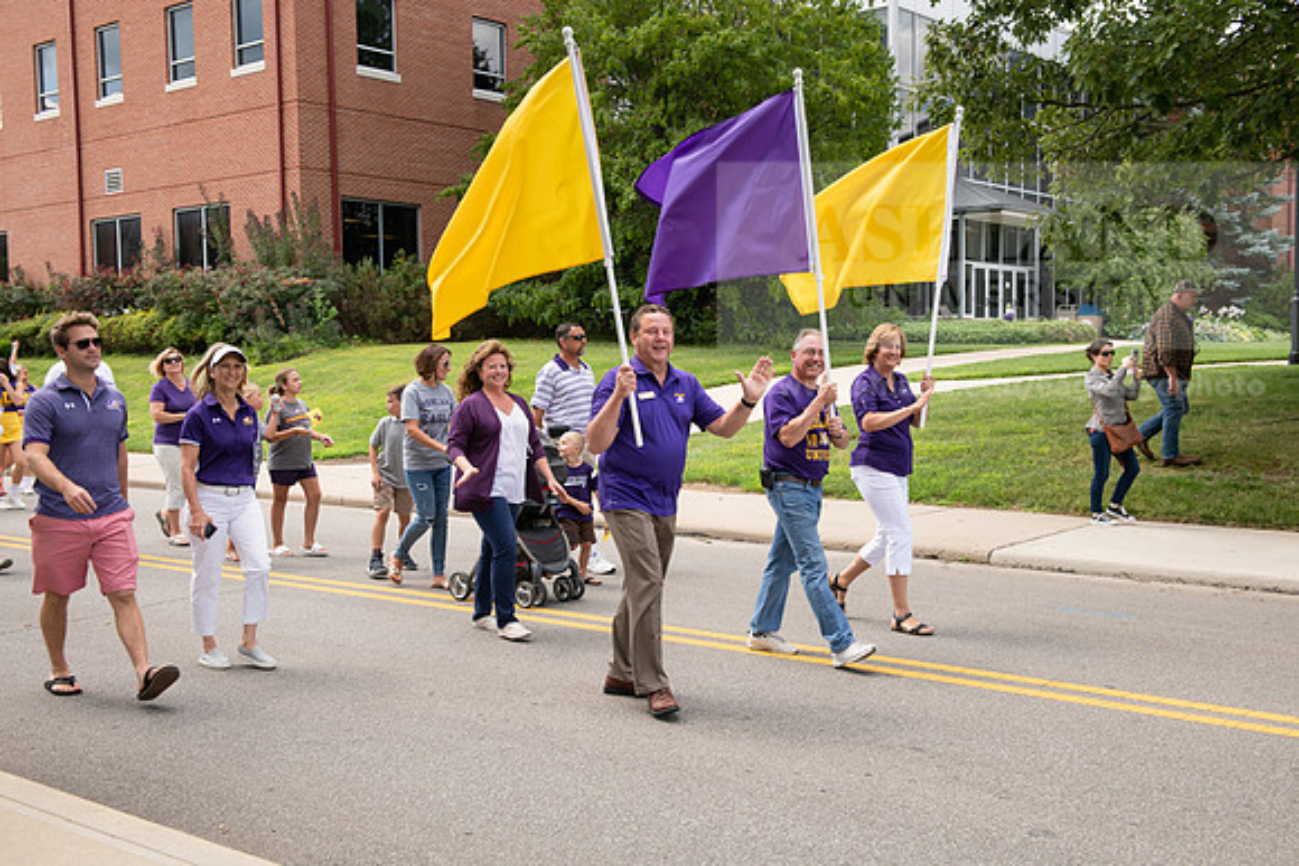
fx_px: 1371
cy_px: 433
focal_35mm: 38
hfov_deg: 50.7
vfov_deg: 35.1
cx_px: 650
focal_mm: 38
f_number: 6.3
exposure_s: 1/400
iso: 320
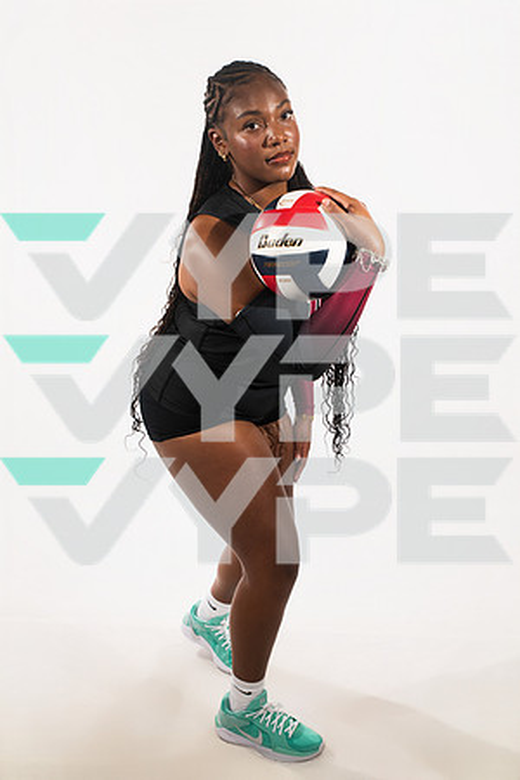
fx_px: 780
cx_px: 260
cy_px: 390
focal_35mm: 36
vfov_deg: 53.1
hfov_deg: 36.9
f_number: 7.1
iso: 500
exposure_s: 1/320
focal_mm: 36
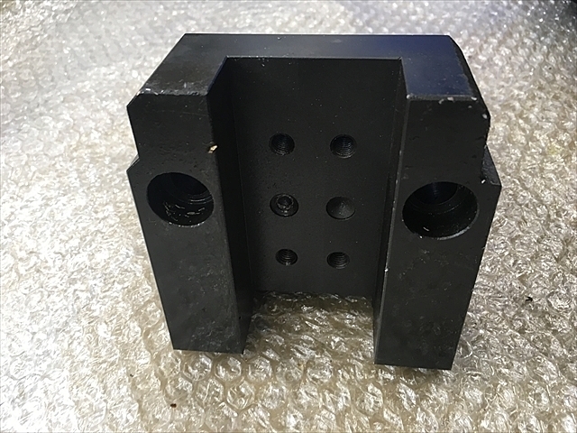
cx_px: 288
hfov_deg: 61.7
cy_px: 216
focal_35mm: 29
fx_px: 483
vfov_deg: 48.2
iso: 80
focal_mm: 4.15
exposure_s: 1/30
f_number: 2.2
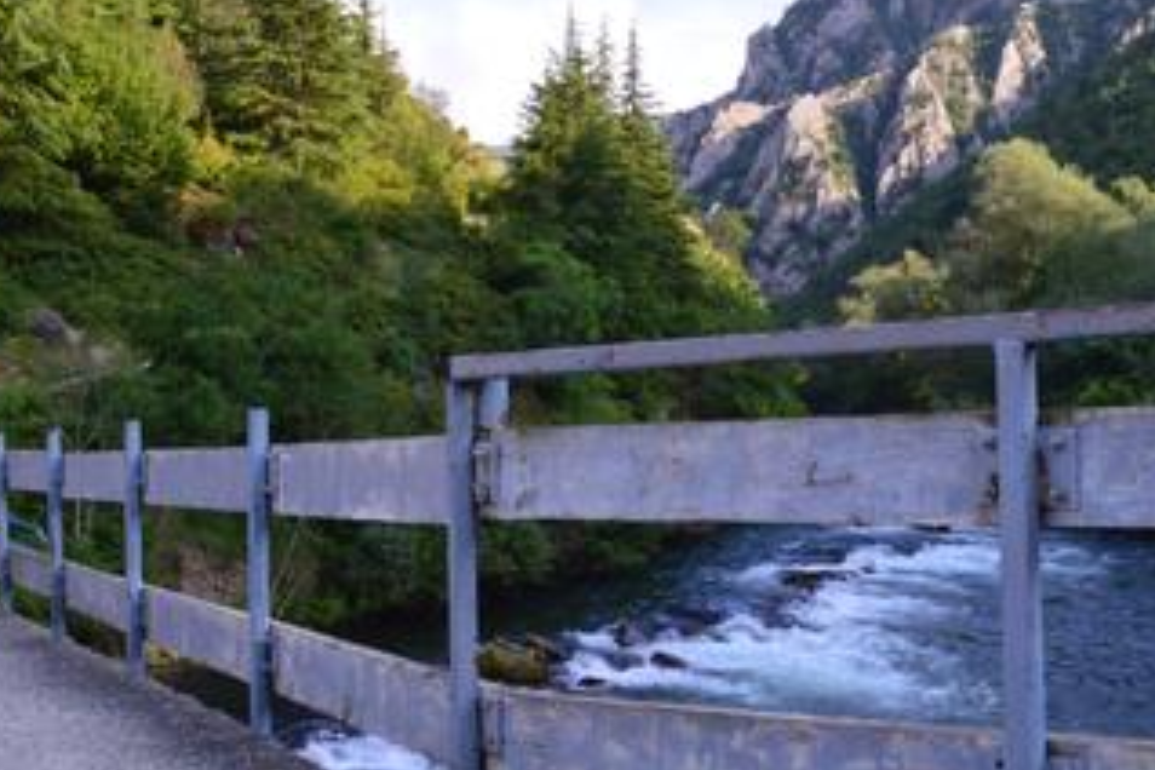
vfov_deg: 26.5
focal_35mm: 51
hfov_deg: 38.3
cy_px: 338
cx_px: 803
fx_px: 1636
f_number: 10
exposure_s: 1/160
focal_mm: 18
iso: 400
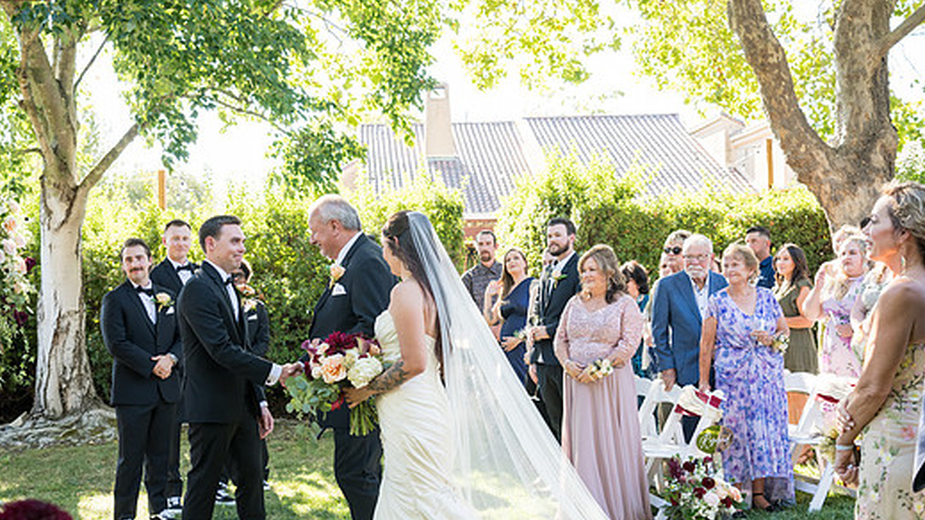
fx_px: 1006
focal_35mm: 41
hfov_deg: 49.3
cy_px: 300
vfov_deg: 29.0
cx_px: 422
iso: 640
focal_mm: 35
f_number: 4
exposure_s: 1/400
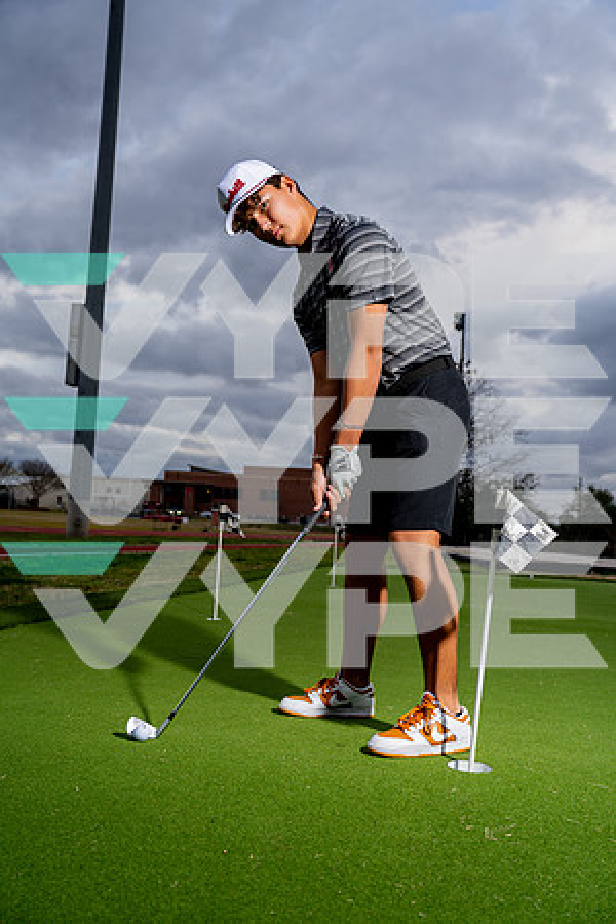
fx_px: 873
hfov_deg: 38.9
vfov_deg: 55.8
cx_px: 308
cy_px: 462
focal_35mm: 34
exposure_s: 1/250
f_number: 4
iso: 100
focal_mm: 34
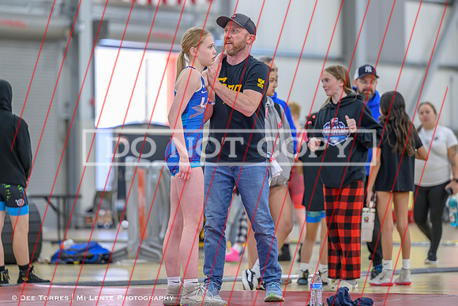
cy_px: 130
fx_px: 2251
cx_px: 233
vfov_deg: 7.8
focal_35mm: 177
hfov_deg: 11.6
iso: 1800
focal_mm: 150
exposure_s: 1/640
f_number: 3.2
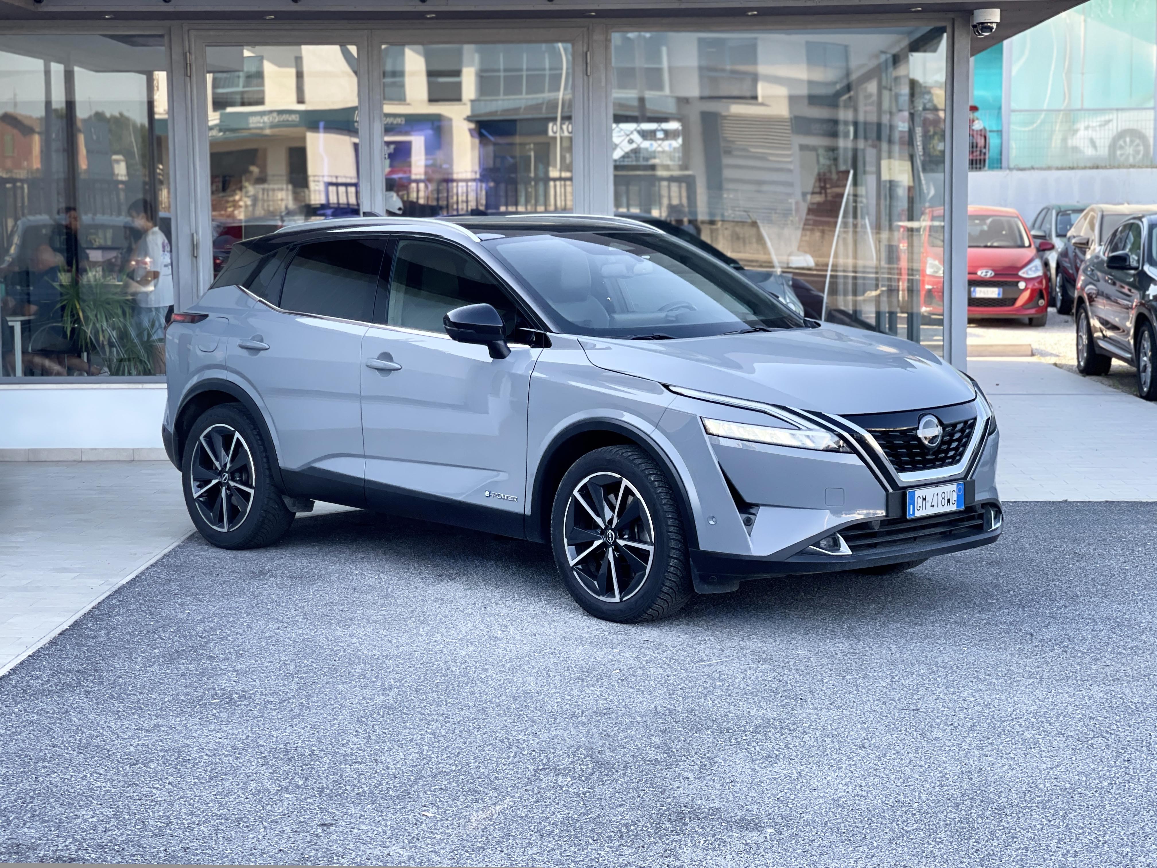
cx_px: 578
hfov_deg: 30.3
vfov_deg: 22.9
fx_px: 2139
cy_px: 434
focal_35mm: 64
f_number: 2.2
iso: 40
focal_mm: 7.5
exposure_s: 1/121
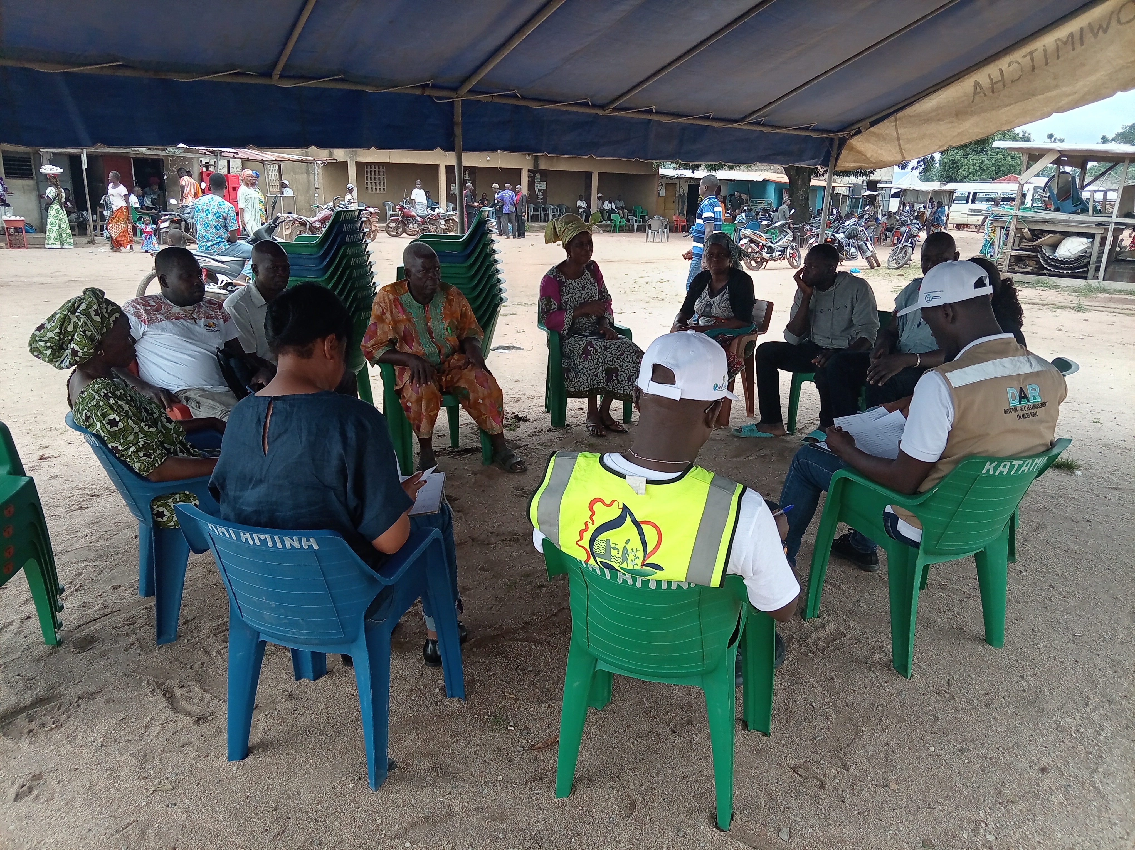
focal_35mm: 25
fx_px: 819
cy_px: 425
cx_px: 568
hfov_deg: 69.4
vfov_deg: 54.8
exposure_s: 1/265
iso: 106
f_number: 1.8
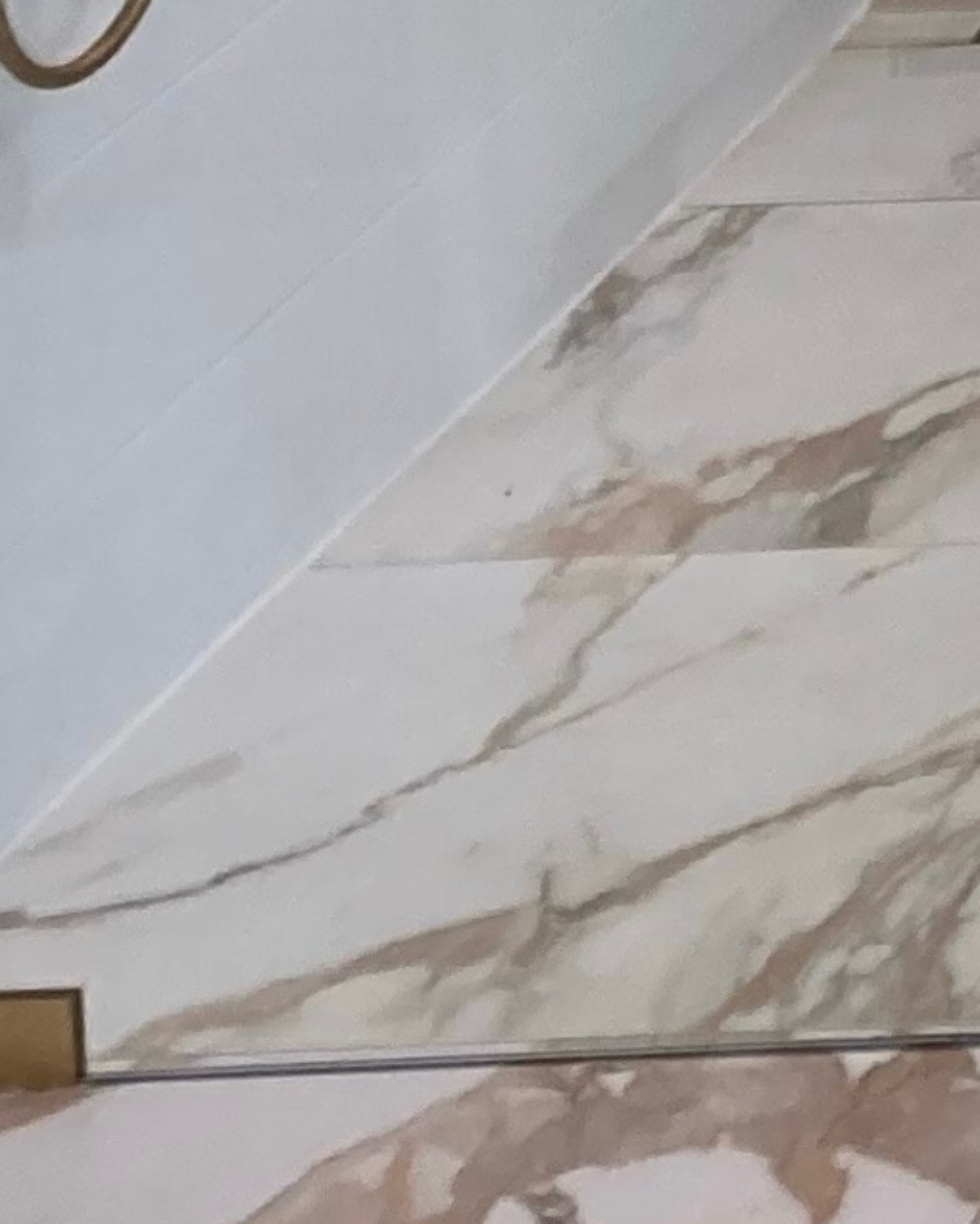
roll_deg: +1.7
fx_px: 6269
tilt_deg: -2.1
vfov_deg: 10.0
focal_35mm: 173
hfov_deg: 7.9
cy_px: -1501
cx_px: 2765
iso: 80
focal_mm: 3.99
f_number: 1.8
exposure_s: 1/120
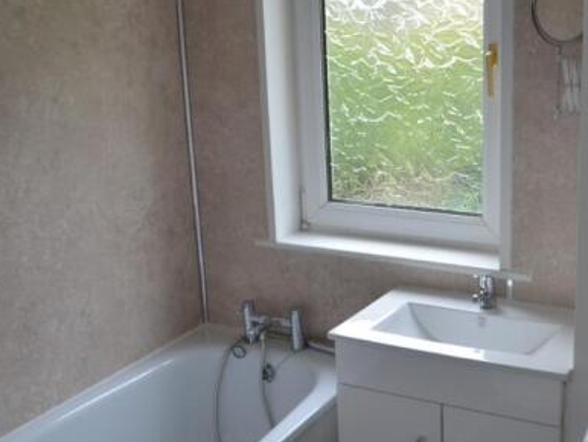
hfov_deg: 42.0
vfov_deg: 32.8
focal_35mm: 44
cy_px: 179
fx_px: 748
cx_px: 417
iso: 200
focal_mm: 18
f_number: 5.6
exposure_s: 1/60
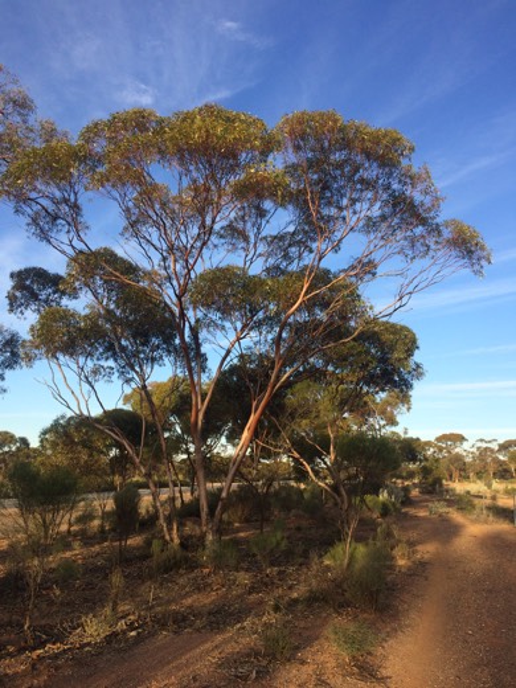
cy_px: 344
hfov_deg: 48.2
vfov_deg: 61.7
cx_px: 258
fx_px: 576
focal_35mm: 29
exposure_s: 1/622
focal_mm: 4.15
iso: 32
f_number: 2.2
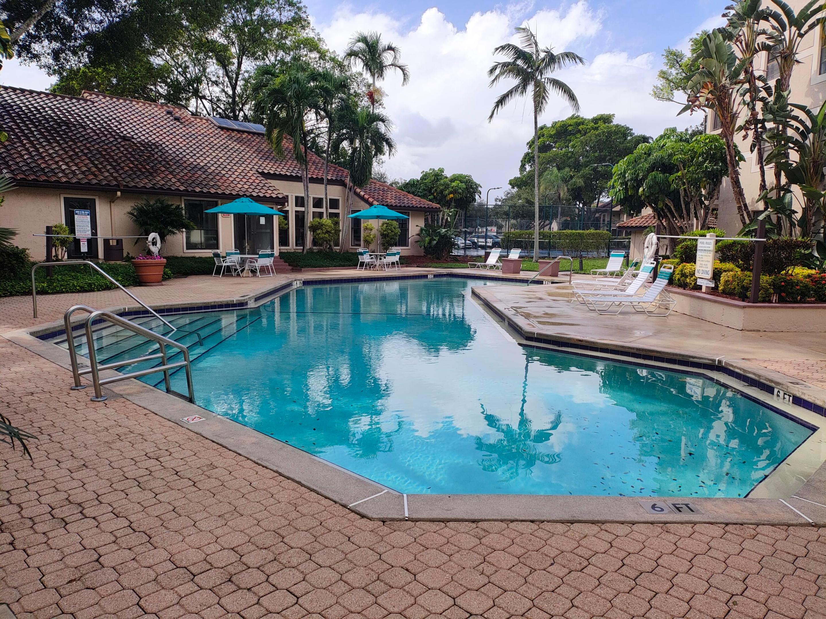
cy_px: 310
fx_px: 597
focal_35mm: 25
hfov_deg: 69.4
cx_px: 413
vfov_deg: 54.9
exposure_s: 1/1623
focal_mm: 4.71
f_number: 1.7
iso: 100
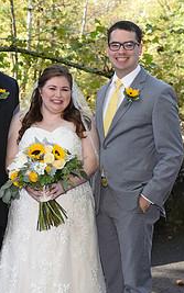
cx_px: 13
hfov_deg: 12.7
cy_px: 193
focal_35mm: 102
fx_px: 818
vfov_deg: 20.3
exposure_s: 1/200
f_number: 5.6
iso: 640
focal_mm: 46
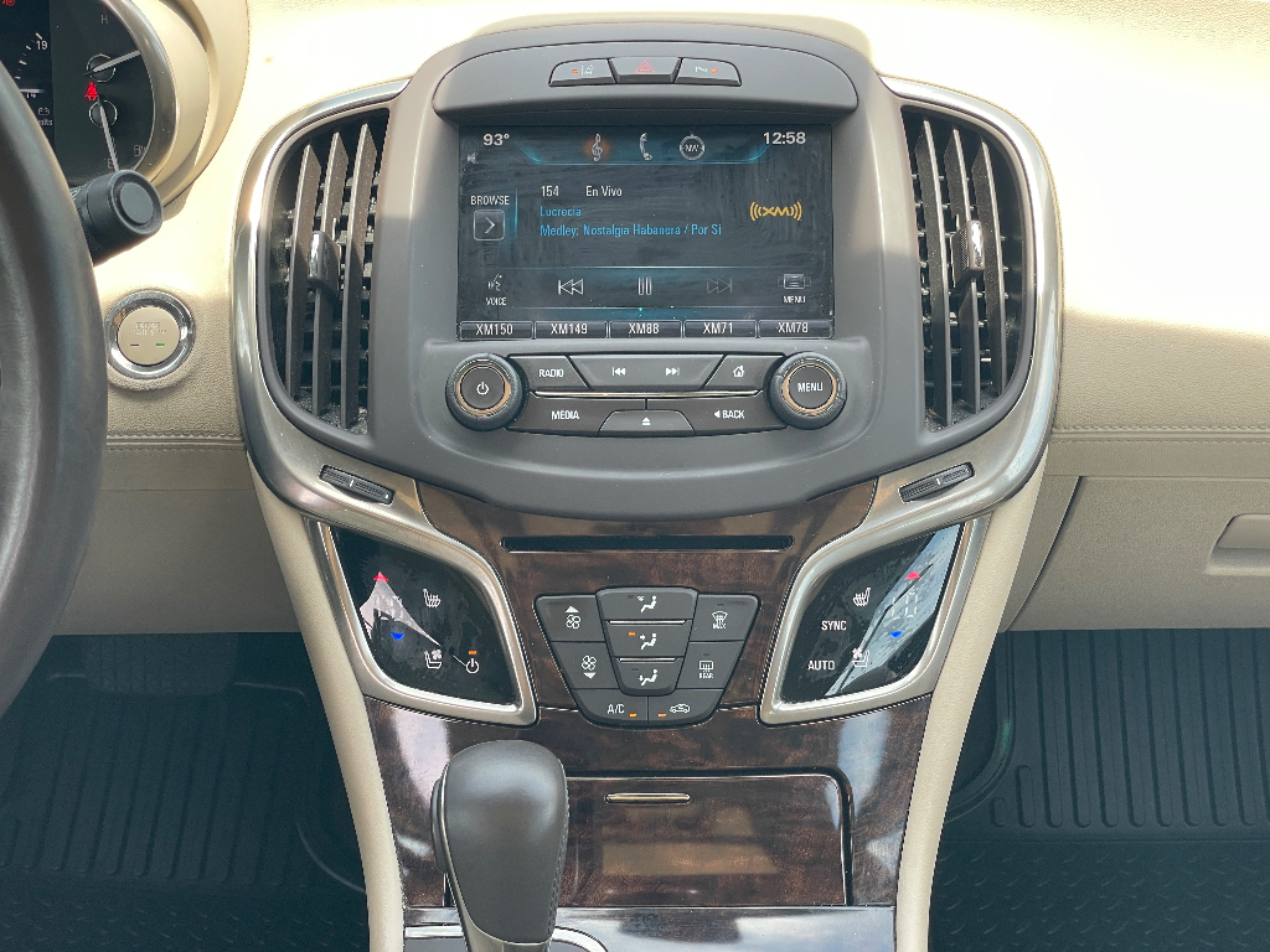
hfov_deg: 36.8
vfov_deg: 28.0
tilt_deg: -32.5
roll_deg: -0.4
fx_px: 1908
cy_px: 476
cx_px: 635
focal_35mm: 52
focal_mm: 6
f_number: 2
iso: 40
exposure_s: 1/122
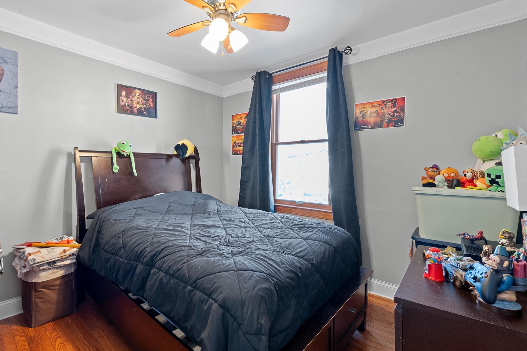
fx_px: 234
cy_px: 171
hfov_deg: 96.3
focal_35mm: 16
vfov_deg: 73.7
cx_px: 232
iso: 1000
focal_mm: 14
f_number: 10
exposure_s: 1/3
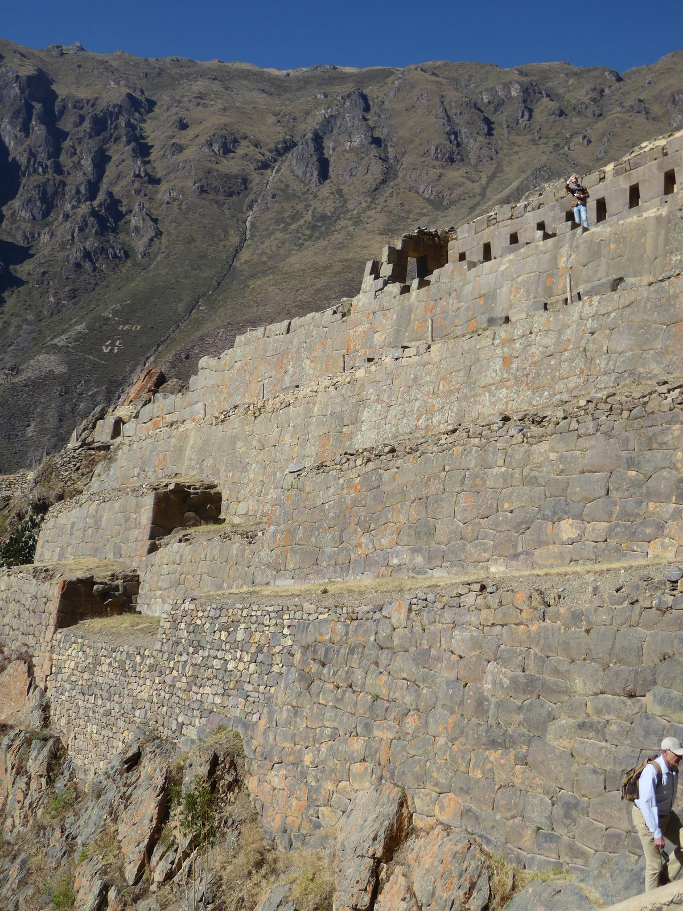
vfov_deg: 41.2
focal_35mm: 46
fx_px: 1210
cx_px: 342
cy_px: 456
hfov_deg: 31.5
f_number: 3.9
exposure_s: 1/800
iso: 80
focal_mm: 7.8
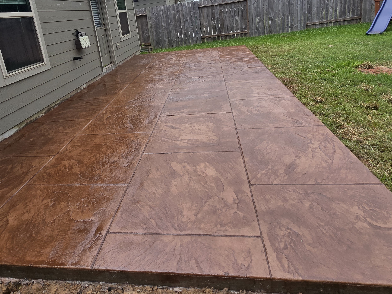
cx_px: 172
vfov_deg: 60.7
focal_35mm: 21
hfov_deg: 78.6
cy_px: 82
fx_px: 238
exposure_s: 1/1636
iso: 50
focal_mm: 2.2
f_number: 2.2
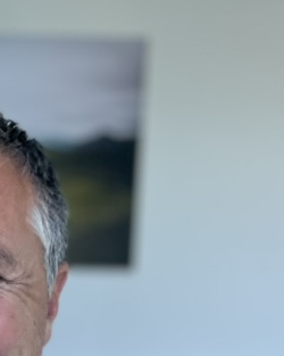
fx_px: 873
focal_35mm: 83
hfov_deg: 17.2
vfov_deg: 22.2
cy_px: 348
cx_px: -102
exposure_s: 1/121
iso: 125
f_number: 1.6
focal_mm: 5.1
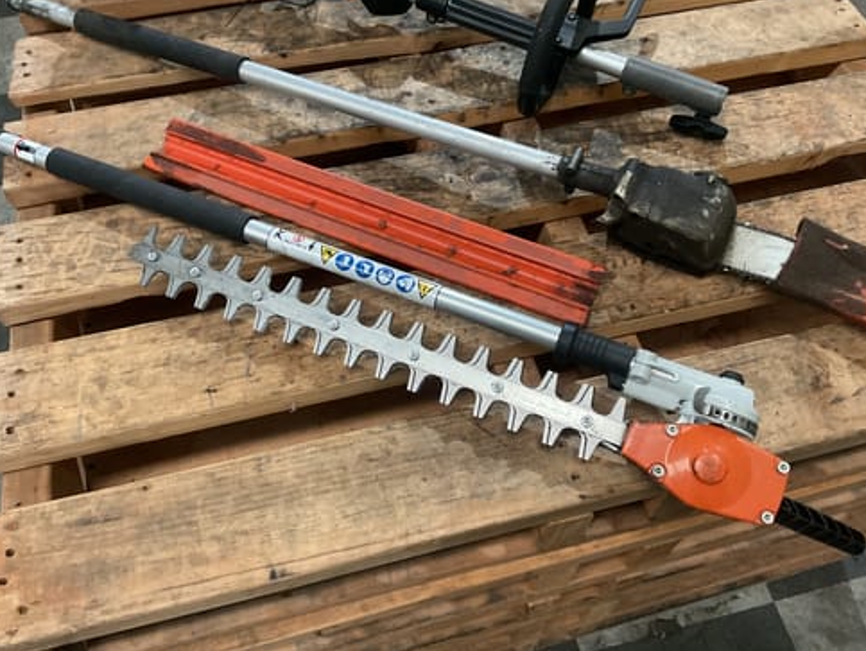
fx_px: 751
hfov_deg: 59.9
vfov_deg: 46.8
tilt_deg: -57.7
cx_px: 439
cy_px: 320
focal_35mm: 30
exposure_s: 1/40
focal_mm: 3
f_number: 1.8
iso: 200
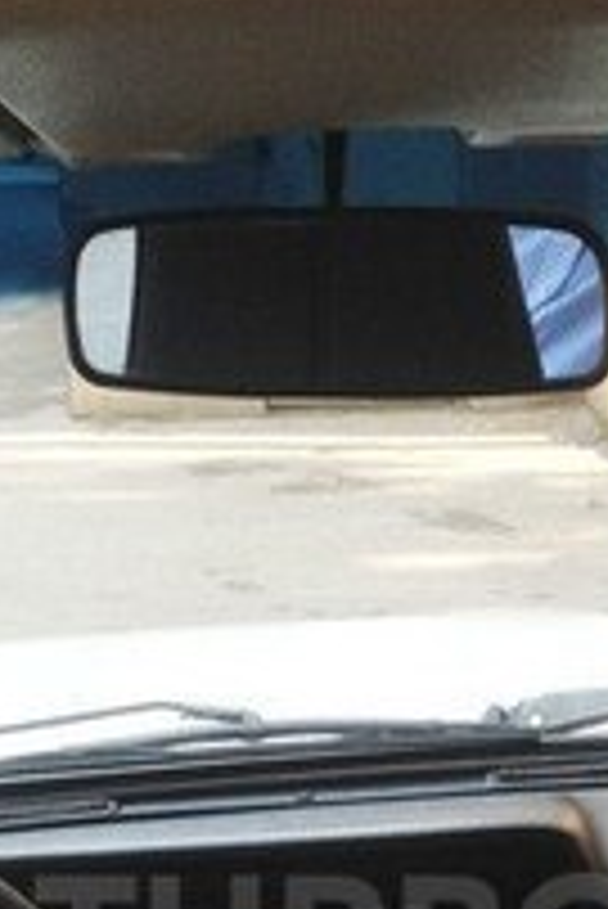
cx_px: 495
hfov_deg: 12.2
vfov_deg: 17.7
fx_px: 2832
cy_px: 943
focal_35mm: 112
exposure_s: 1/120
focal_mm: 4.12
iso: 64
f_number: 2.4
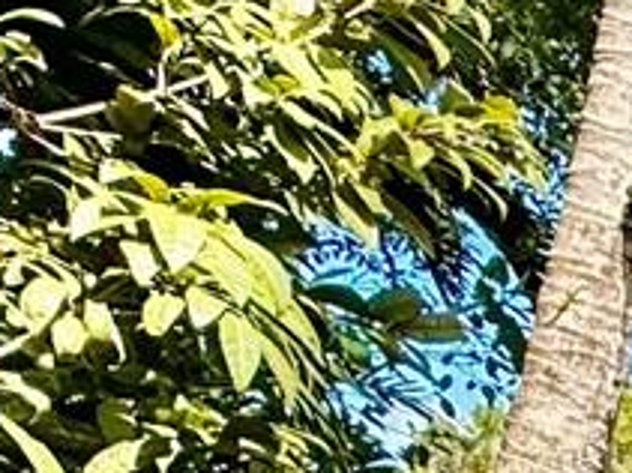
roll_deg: -2.2
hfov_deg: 12.5
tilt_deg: -2.2
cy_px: 898
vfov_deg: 12.5
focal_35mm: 106
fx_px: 1934
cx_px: 1683
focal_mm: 2.22
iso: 50
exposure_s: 1/664
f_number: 2.2
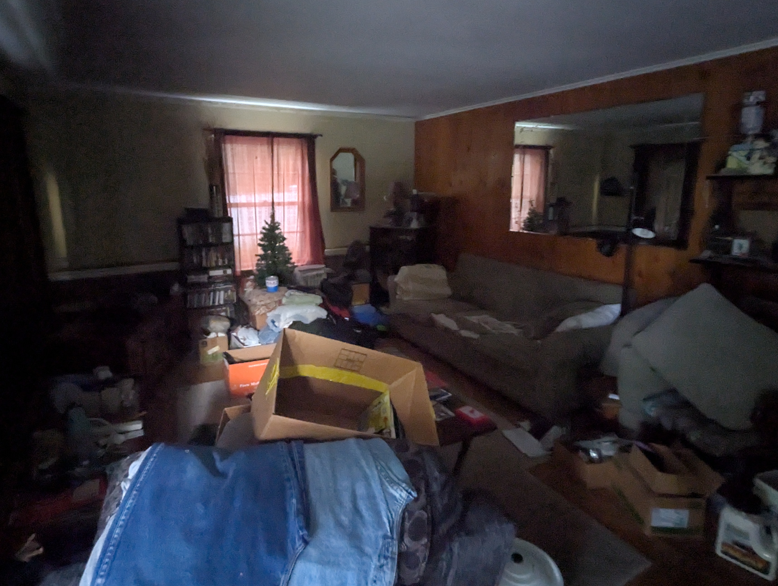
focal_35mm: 19
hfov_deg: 84.5
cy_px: 265
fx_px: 428
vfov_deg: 68.7
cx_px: 364
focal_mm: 2.35
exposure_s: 1/15
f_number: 2.2
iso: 2747
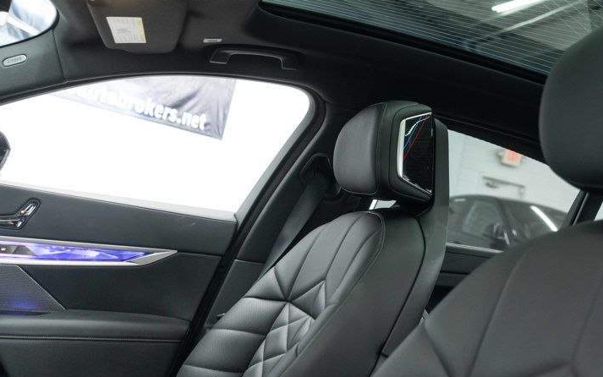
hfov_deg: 47.1
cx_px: 421
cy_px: 94
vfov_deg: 30.7
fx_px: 674
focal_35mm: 41
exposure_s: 1/50
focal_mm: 28
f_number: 3.2
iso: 1600
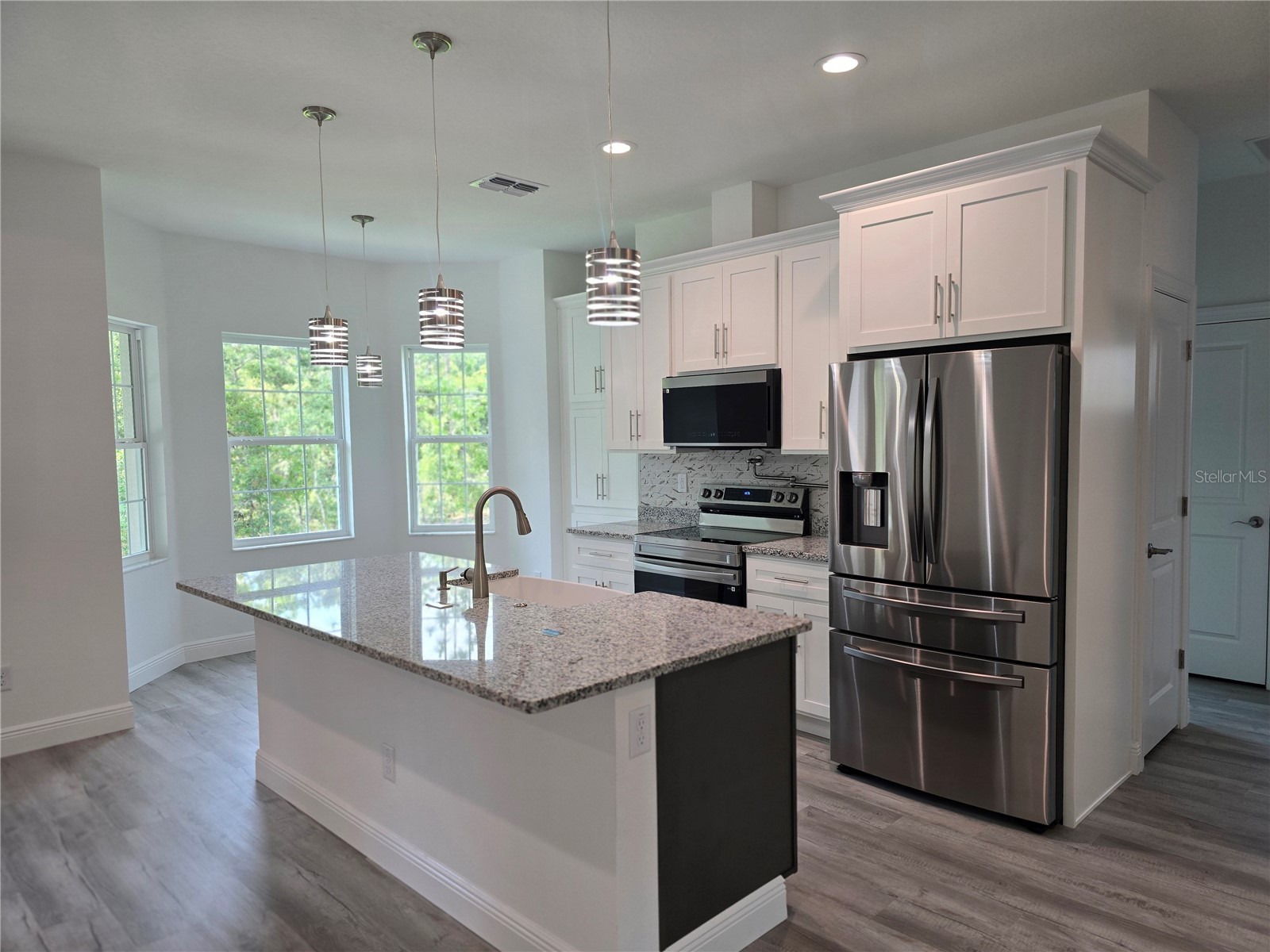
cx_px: 635
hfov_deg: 73.9
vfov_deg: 58.9
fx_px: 844
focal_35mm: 23
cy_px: 476
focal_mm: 6.3
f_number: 1.7
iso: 100
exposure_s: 1/120
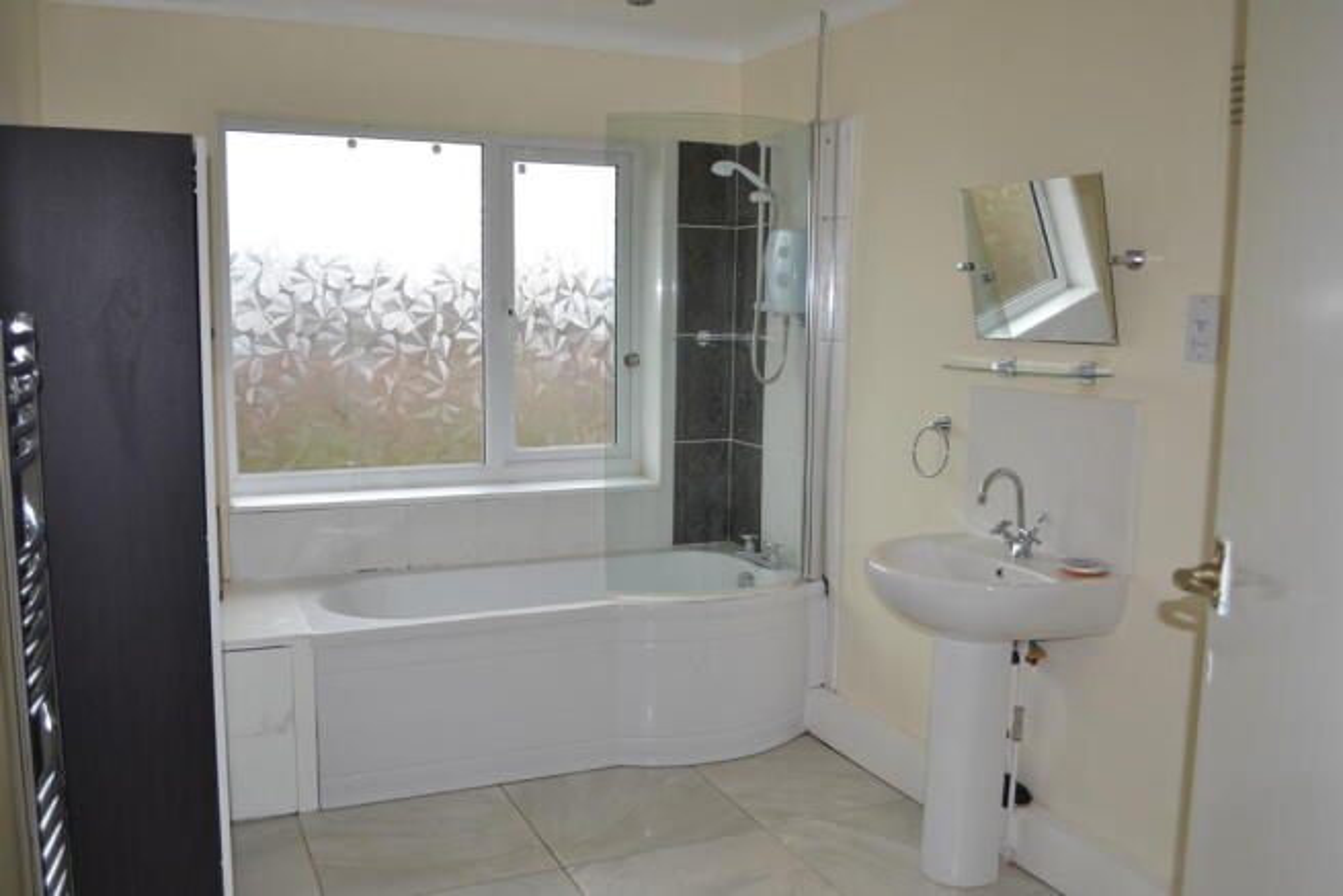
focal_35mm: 30
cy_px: 448
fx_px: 1119
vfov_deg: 43.6
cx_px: 672
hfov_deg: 61.9
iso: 140
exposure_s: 1/125
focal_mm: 20
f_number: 4
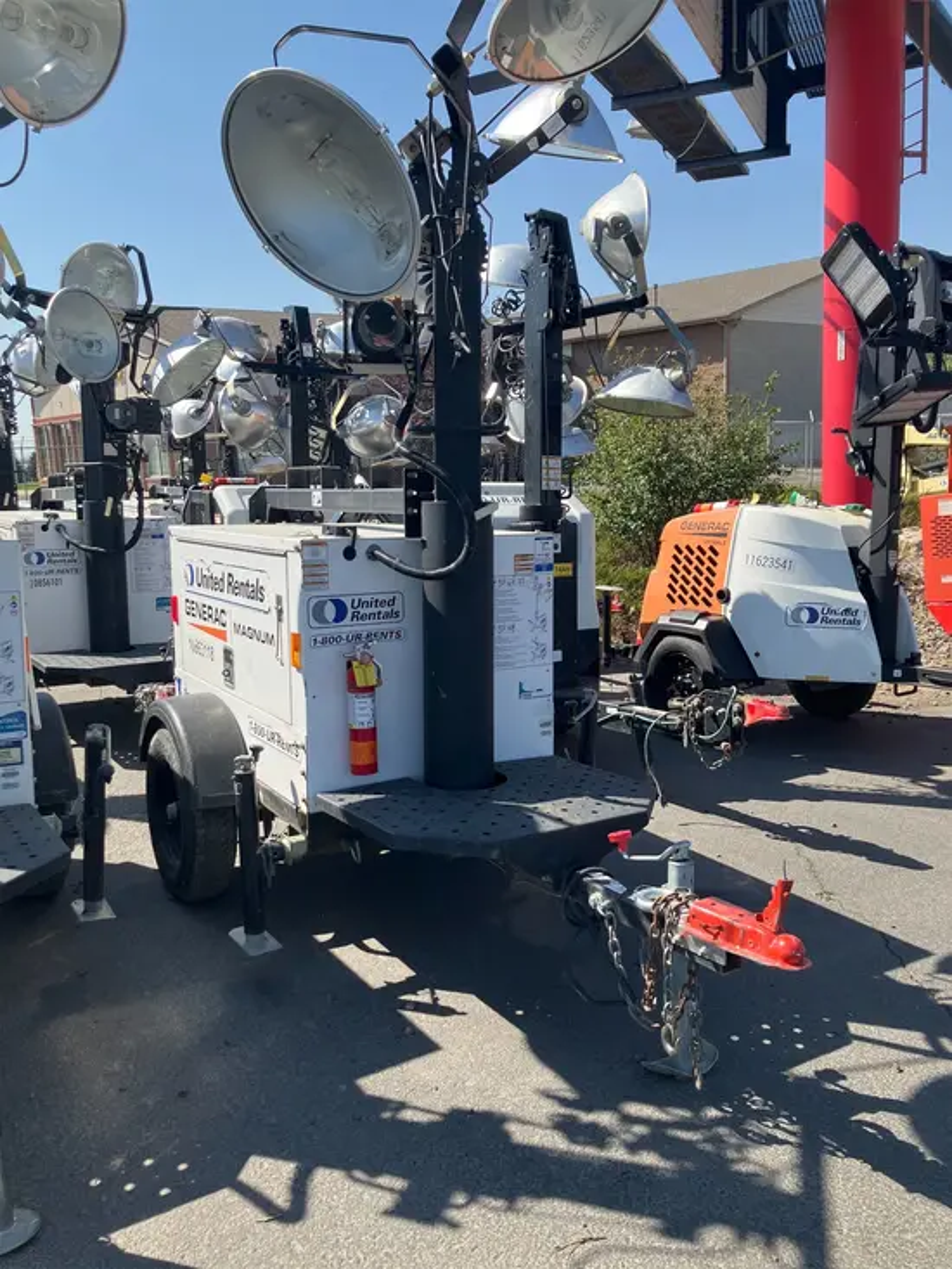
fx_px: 1026
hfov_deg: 49.8
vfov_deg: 63.4
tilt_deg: -9.7
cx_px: 476
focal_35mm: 28
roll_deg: +2.5
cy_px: 634
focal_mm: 3.99
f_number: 1.8
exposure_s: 1/1215
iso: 32
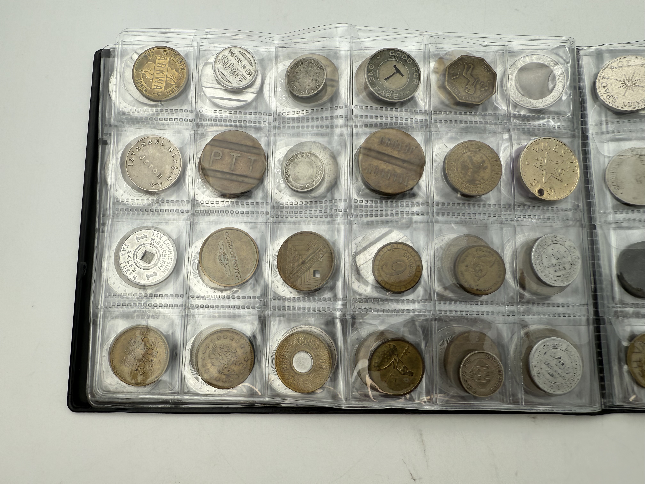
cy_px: 242
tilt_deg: -80.7
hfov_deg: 71.6
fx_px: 447
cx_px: 322
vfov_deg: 56.8
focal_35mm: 24
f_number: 2.2
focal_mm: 2.22
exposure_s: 1/261
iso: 40
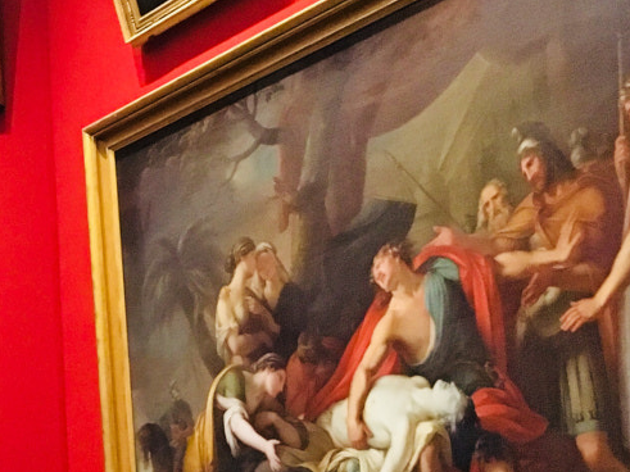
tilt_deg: +8.1
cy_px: 406
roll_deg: +0.9
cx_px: -298
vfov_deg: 15.7
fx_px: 1692
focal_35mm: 93
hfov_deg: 18.8
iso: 250
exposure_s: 1/17
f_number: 2.2
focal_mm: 4.15
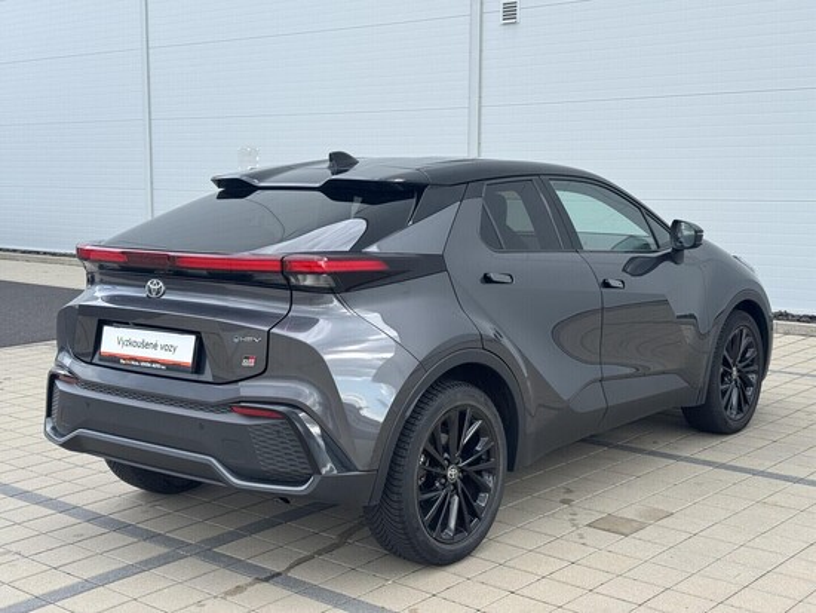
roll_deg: +0.0
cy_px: 306
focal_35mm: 48
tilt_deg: -6.0
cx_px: 408
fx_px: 1132
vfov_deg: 30.3
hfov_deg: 39.6
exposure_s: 1/822
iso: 64
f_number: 1.78
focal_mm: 6.76
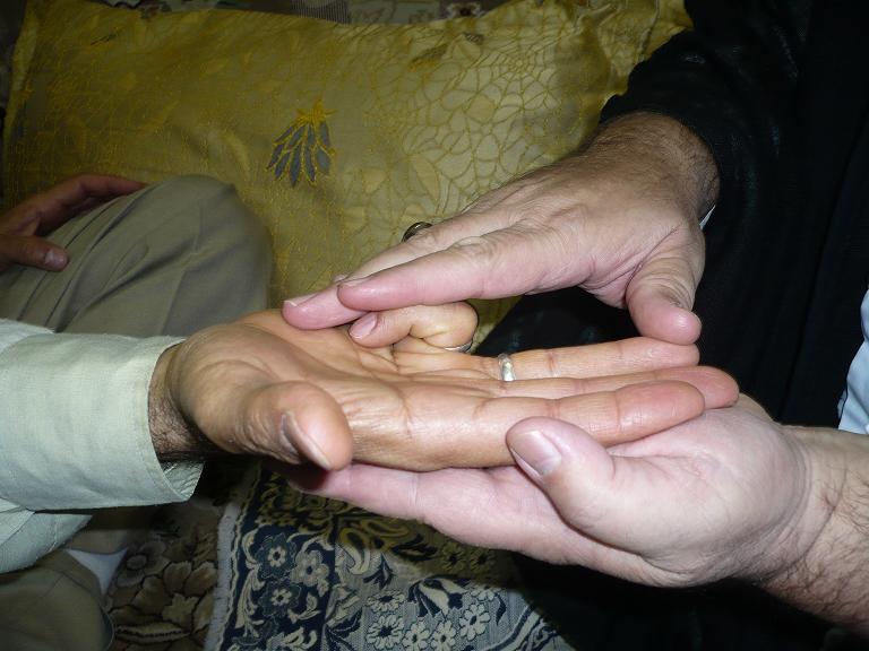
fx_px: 879
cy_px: 326
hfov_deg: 52.6
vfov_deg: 40.7
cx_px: 434
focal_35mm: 35
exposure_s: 1/30
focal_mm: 5.8
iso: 100
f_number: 2.8
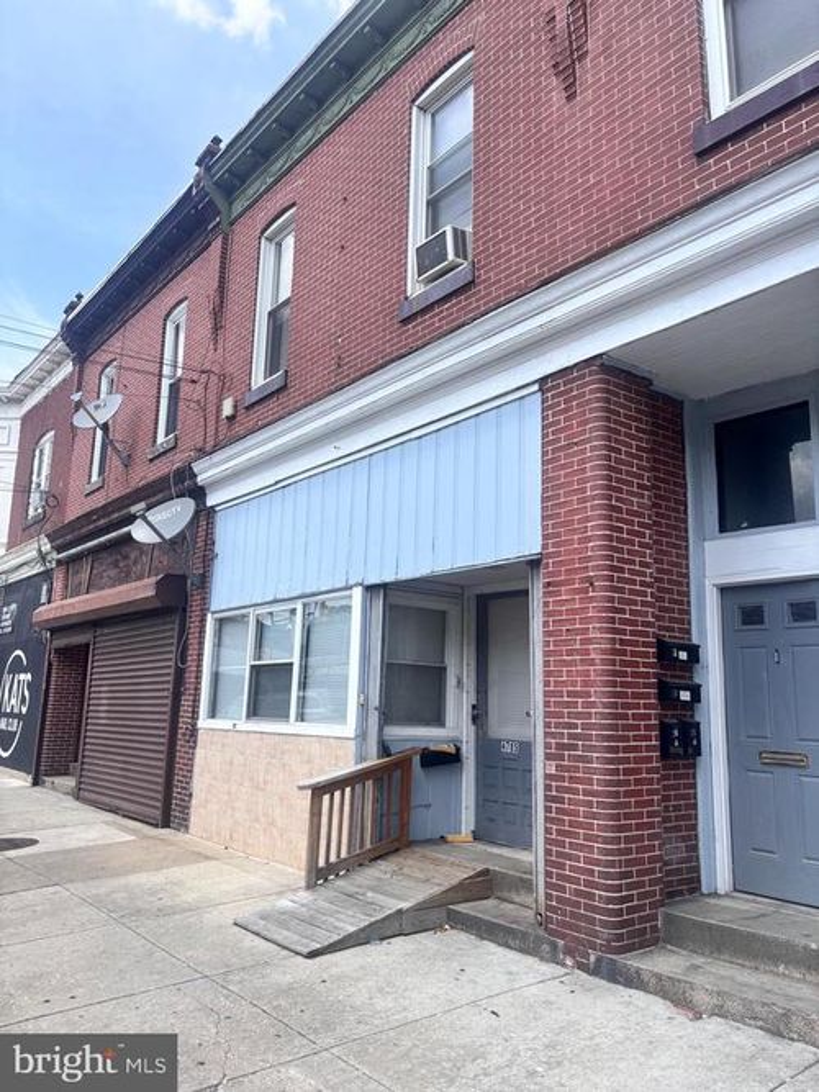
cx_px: 410
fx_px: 820
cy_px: 546
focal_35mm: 26
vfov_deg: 67.3
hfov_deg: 53.0
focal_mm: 5.96
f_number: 1.6
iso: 50
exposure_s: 1/2342
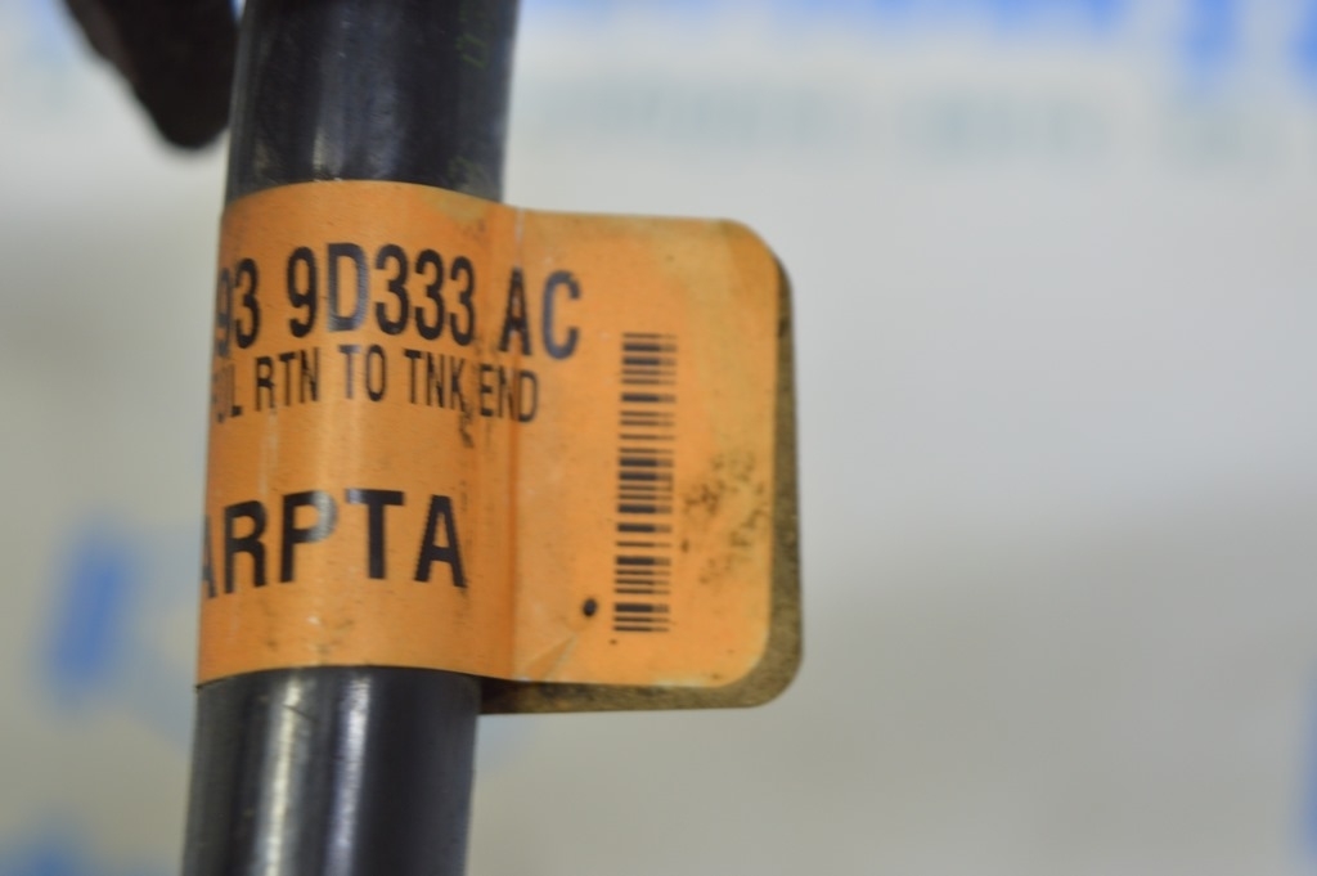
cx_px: 658
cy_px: 438
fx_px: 3016
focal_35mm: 82
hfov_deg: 24.6
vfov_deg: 16.5
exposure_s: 1/20
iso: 400
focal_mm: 55
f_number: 5.6
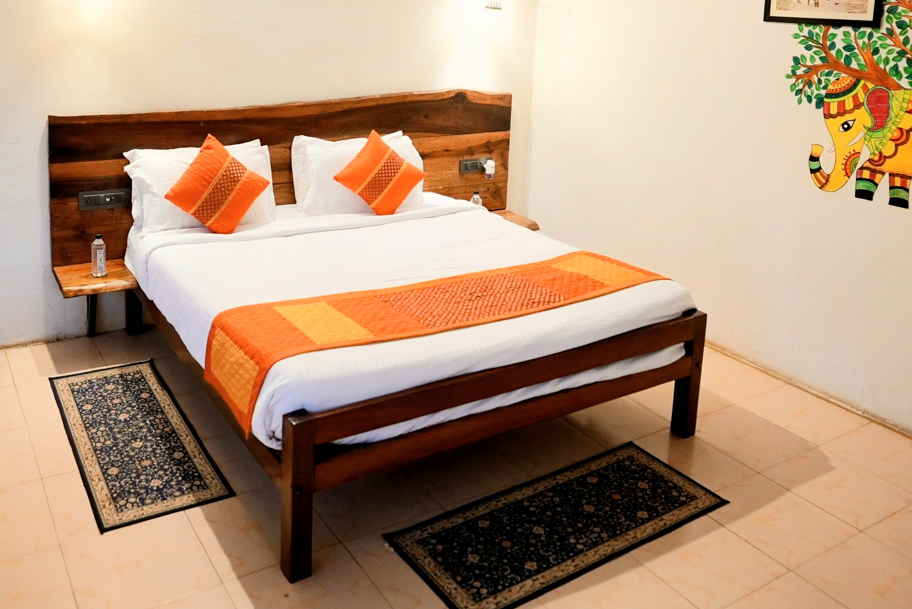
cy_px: 107
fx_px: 836
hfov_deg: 56.9
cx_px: 384
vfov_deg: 38.3
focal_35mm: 33
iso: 2500
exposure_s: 1/160
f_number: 1.8
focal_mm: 20
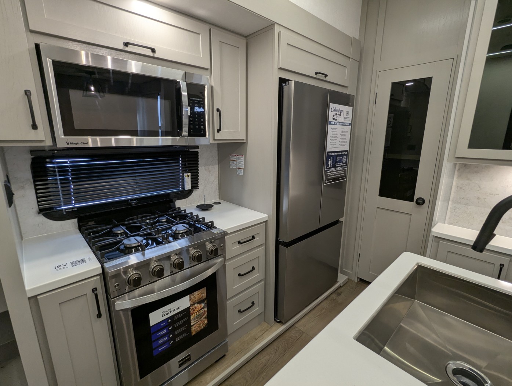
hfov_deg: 94.4
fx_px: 237
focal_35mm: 16
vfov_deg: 78.2
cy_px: 193
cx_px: 256
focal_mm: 2.35
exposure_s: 1/45
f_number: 2.2
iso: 90
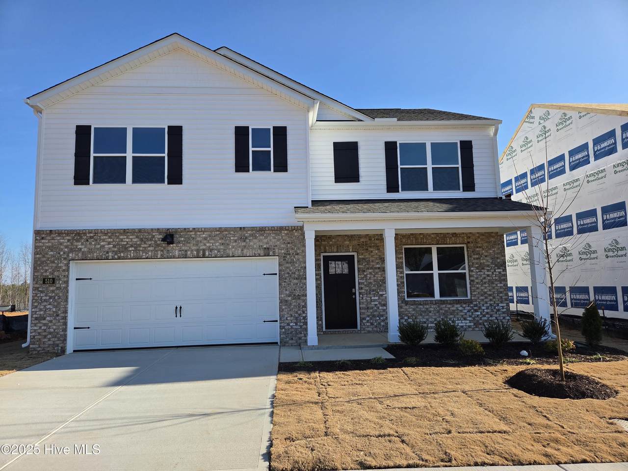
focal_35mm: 23
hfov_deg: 73.9
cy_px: 236
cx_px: 314
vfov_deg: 58.9
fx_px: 417
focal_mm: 5.4
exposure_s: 1/3850
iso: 80
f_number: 1.8
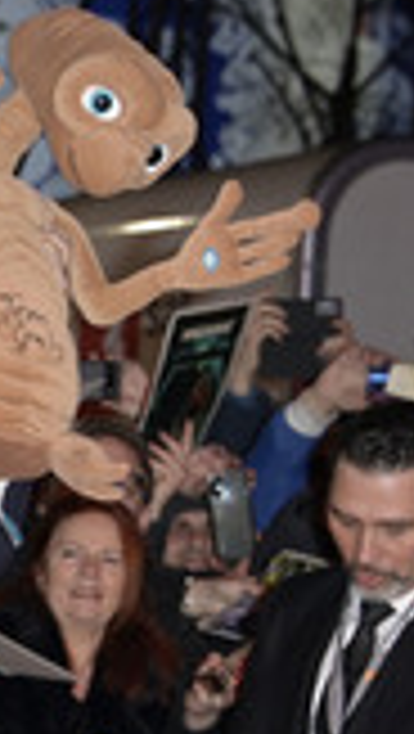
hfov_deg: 5.1
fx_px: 4613
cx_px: -349
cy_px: 639
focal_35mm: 237
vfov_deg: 9.1
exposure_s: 1/250
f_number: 5.6
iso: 1000
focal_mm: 82
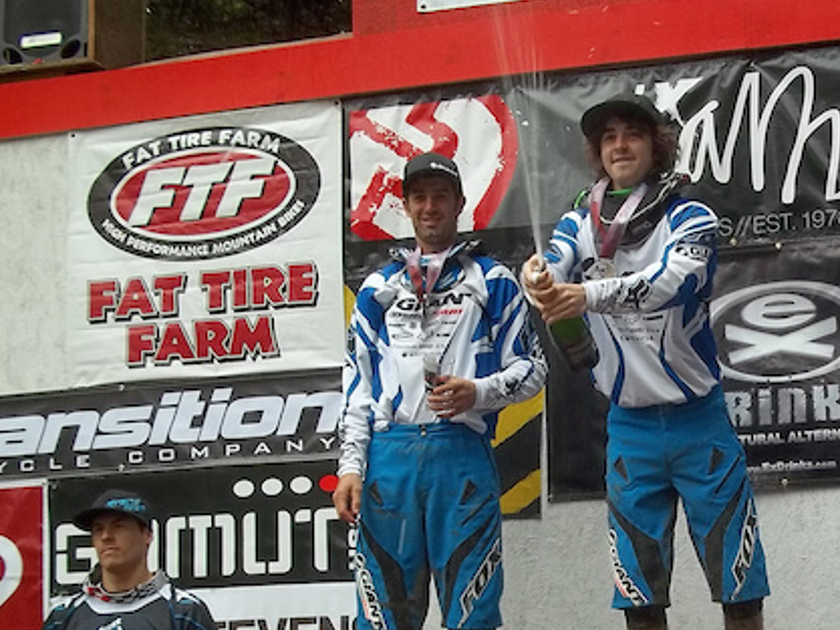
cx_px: 709
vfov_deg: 21.0
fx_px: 1675
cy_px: 543
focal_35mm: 69
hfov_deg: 27.4
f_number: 3.1
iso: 64
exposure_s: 1/50
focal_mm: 6.5
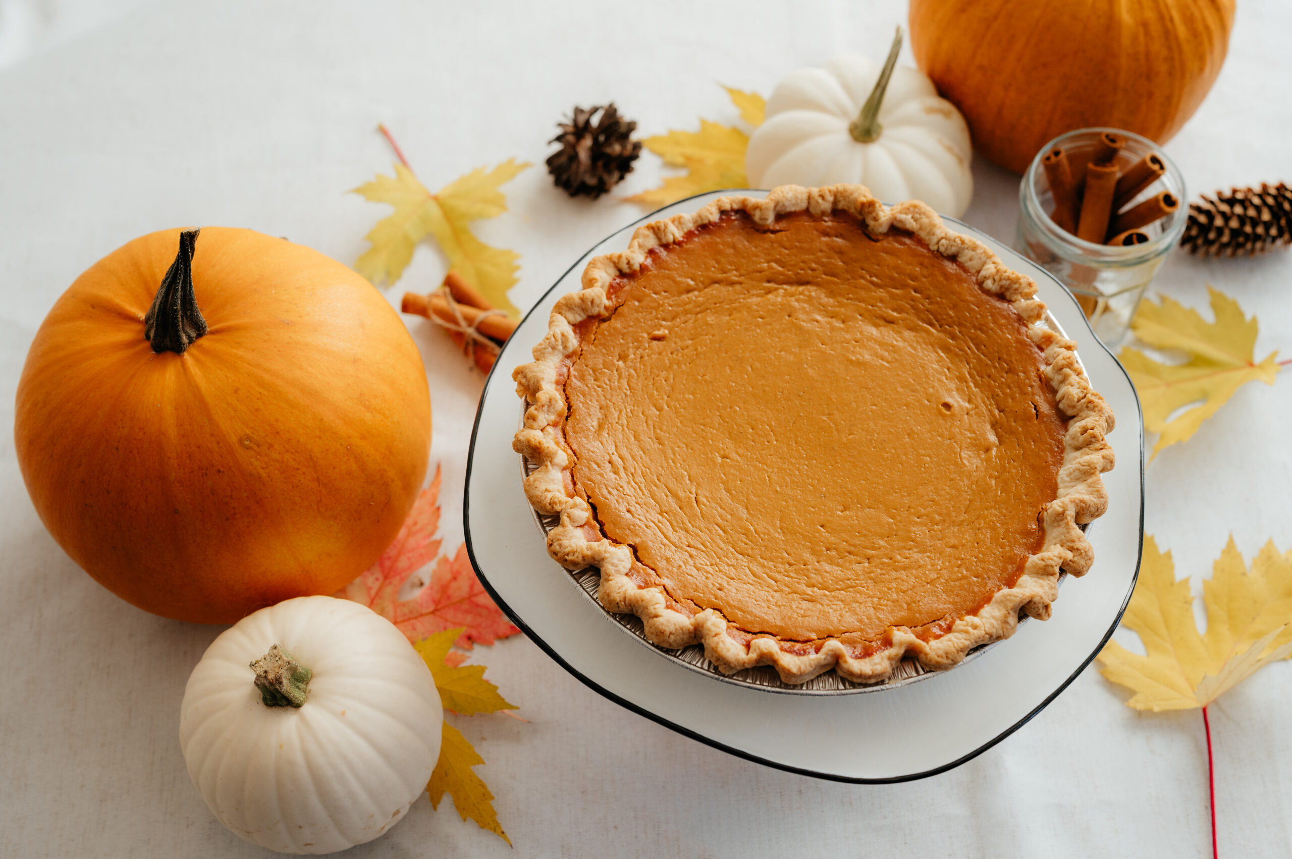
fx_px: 1793
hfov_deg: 39.6
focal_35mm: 50
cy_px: 430
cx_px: 646
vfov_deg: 27.0
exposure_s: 1/320
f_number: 4.5
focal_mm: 50
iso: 500
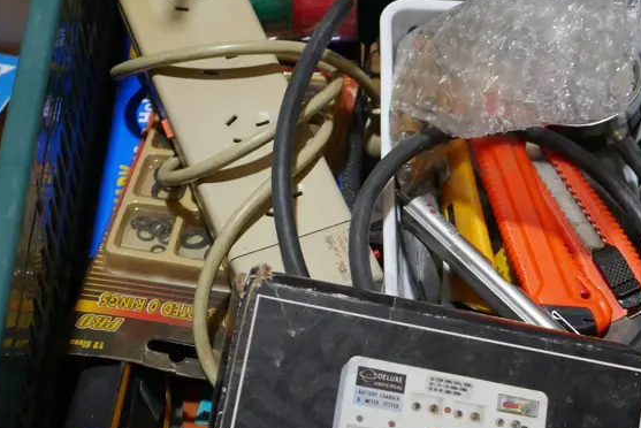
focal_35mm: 65
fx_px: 1158
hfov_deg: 30.8
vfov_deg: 20.9
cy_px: 289
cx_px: 388
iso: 200
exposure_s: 1/80
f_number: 4
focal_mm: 17
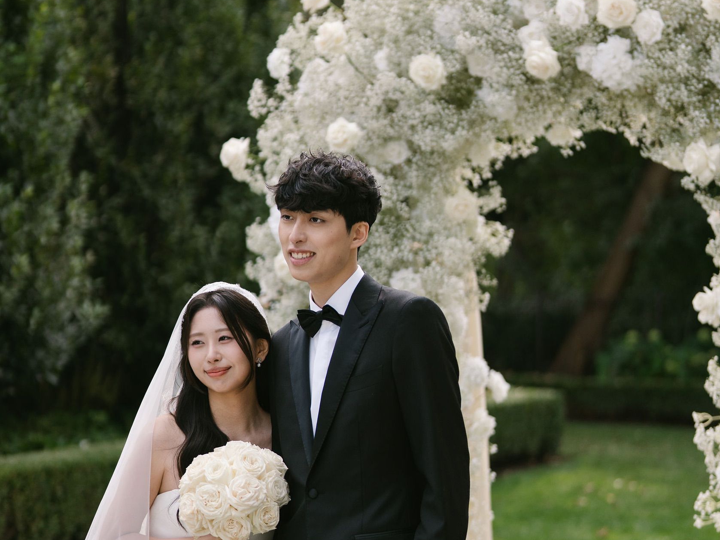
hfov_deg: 22.7
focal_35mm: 86
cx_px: 299
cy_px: 322
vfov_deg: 17.2
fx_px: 1789
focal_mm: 50
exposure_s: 1/2500
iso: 100
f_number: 1.4
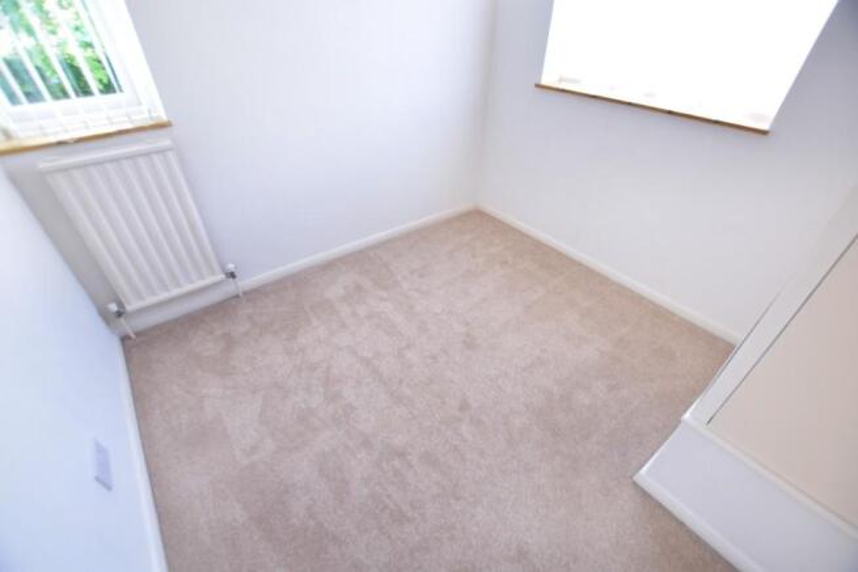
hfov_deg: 100.4
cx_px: 429
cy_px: 286
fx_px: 358
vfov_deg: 77.4
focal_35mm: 15
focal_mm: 10
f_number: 3.5
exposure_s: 1/10
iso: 100
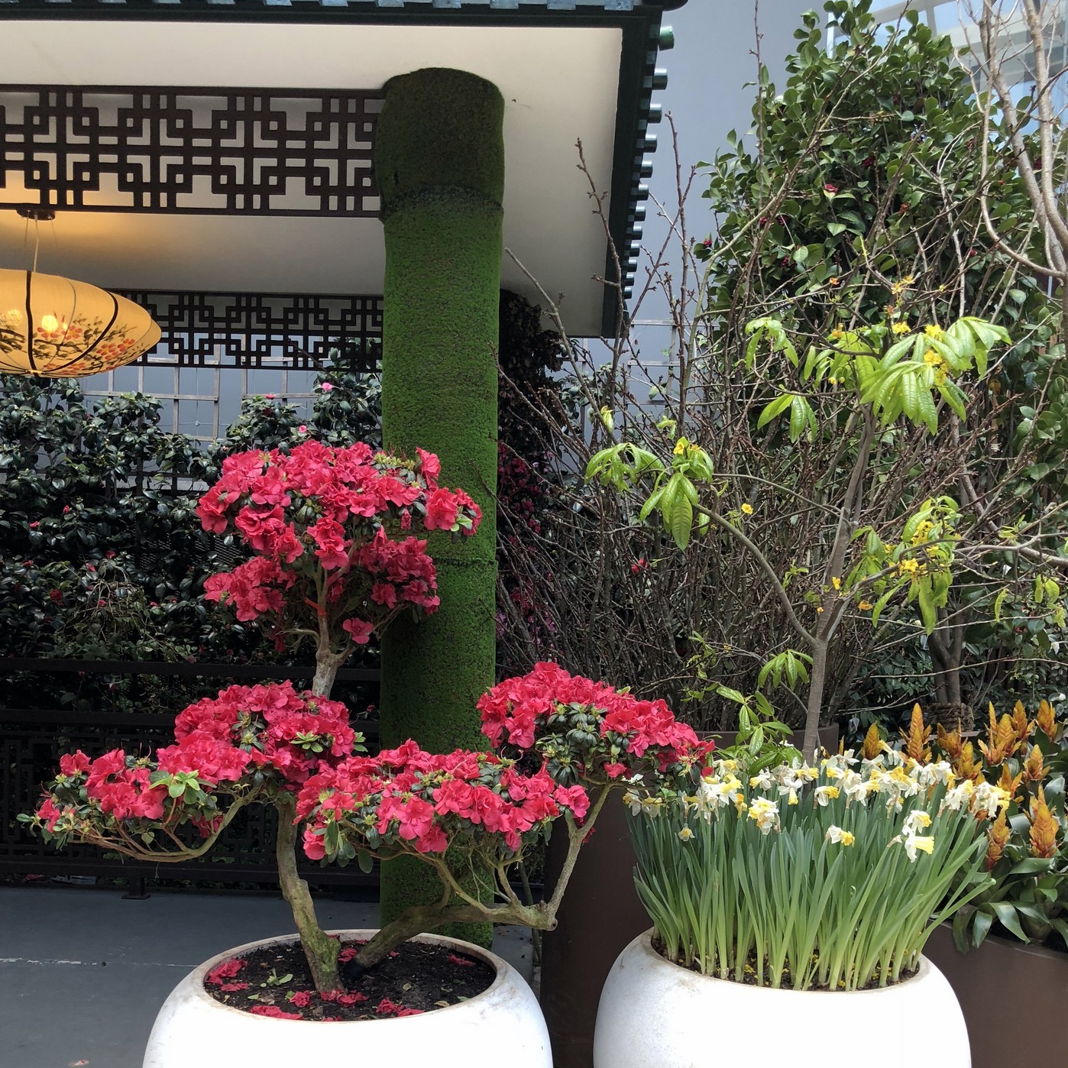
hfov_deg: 48.4
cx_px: 539
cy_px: 691
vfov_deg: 47.8
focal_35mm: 34
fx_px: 1187
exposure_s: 1/50
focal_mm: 3.99
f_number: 1.8
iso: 25
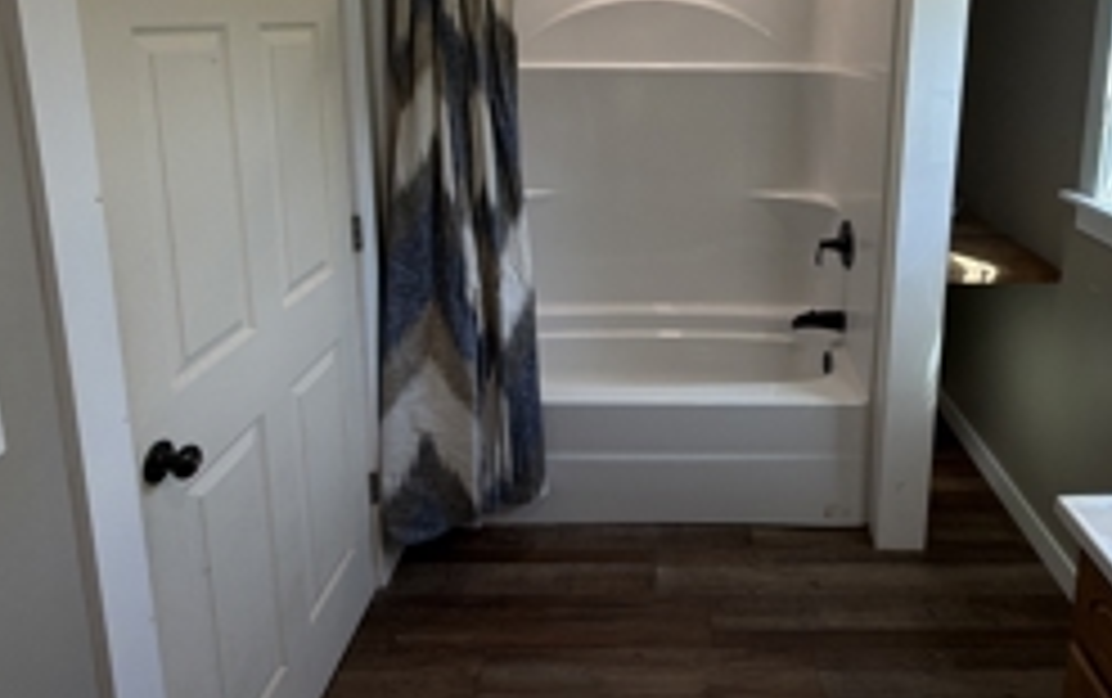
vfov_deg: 48.3
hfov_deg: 73.6
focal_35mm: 24
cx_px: 689
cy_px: 140
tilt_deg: -9.9
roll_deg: -0.5
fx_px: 728
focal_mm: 2.22
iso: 80
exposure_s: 1/120
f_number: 2.2
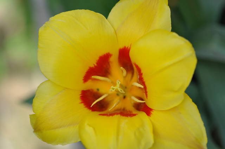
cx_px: 112
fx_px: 983
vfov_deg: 8.7
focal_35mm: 158
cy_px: 74
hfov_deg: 13.1
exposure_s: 1/320
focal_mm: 105
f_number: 3.5
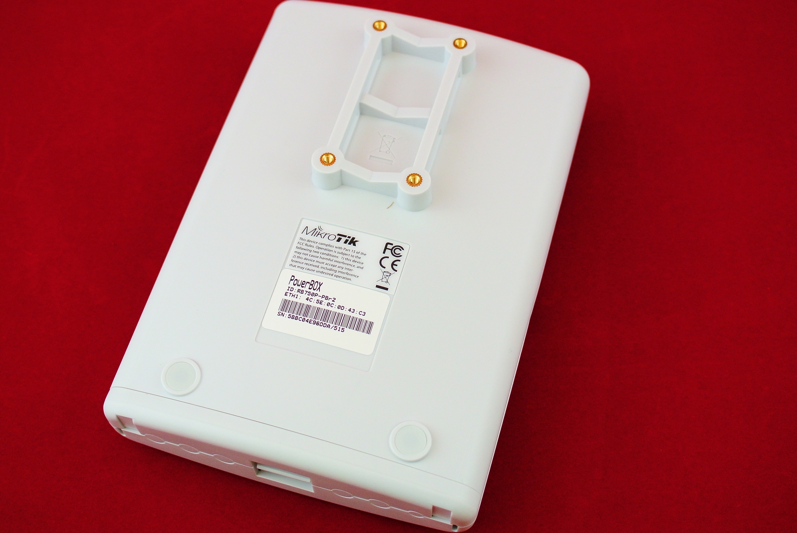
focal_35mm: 49
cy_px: 266
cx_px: 398
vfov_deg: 27.6
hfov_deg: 40.3
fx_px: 1086
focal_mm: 18.5
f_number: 2.8
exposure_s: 1/30
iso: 450
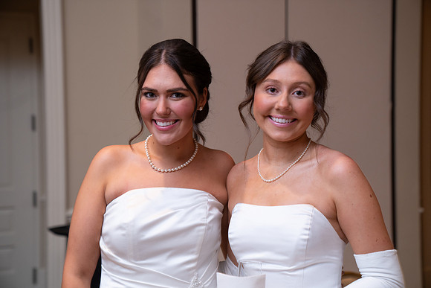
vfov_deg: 21.9
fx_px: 742
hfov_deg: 32.4
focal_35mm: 62
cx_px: 216
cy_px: 144
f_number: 3.5
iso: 800
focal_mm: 62
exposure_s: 1/50
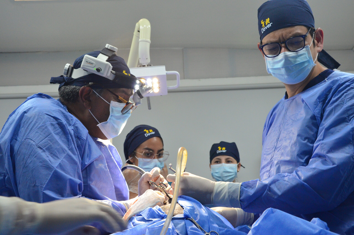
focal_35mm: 48
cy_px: 118
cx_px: 177
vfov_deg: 28.0
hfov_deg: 41.2
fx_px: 471
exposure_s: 1/100
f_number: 7.1
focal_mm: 32
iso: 1600
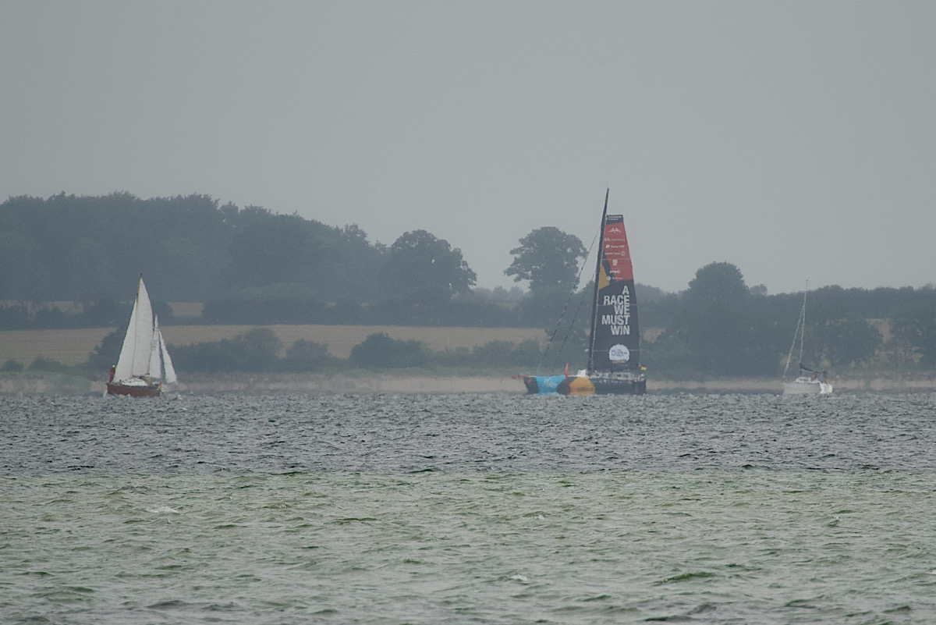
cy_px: 312
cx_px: 468
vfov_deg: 2.5
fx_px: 14304
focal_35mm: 550
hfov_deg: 3.7
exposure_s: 1/1000
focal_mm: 550
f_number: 9
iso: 500
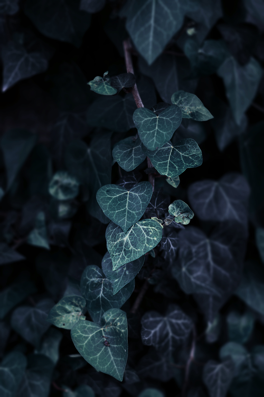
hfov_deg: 18.1
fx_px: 826
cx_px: 132
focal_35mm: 75
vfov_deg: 27.0
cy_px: 198
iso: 100
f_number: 2.2
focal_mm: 50
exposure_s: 1/800
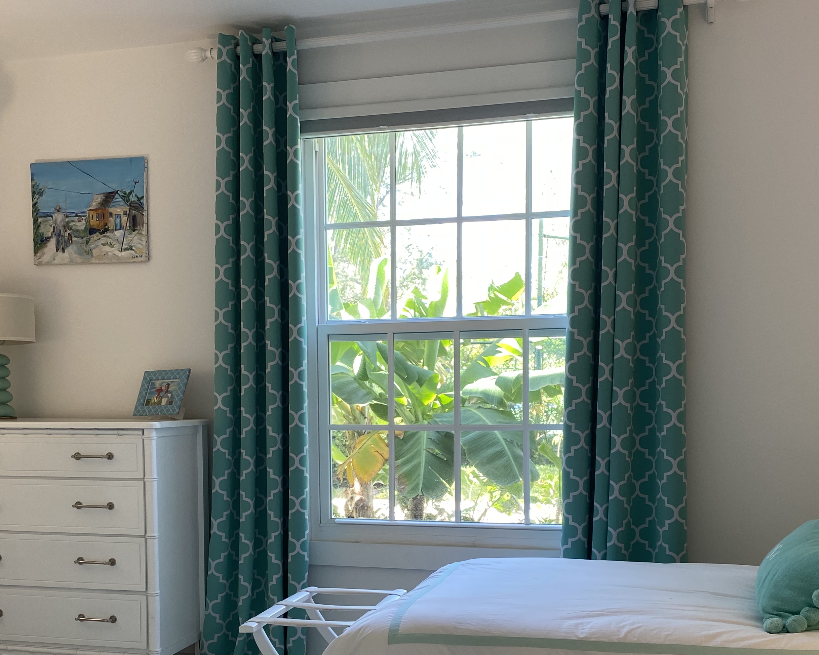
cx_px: 396
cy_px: 469
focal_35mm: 42
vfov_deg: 35.1
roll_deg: -0.1
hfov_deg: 43.8
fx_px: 1018
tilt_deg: -4.3
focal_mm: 4.25
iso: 64
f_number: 1.8
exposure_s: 1/120
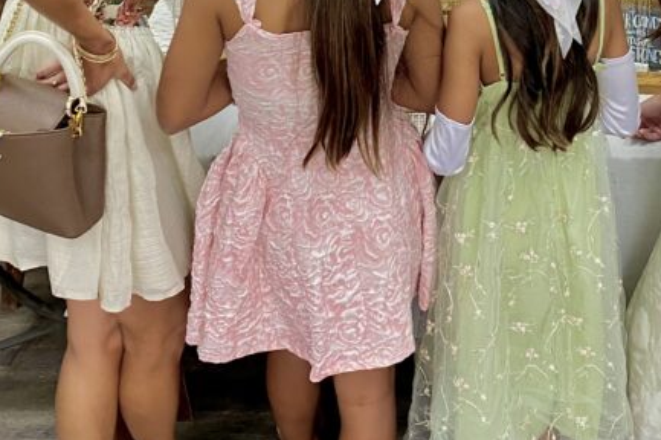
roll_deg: -1.6
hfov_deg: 30.9
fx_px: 1174
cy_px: -92
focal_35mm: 64
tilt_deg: -17.7
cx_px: 501
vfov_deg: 19.9
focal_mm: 4.25
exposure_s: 1/60
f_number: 1.8
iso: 125
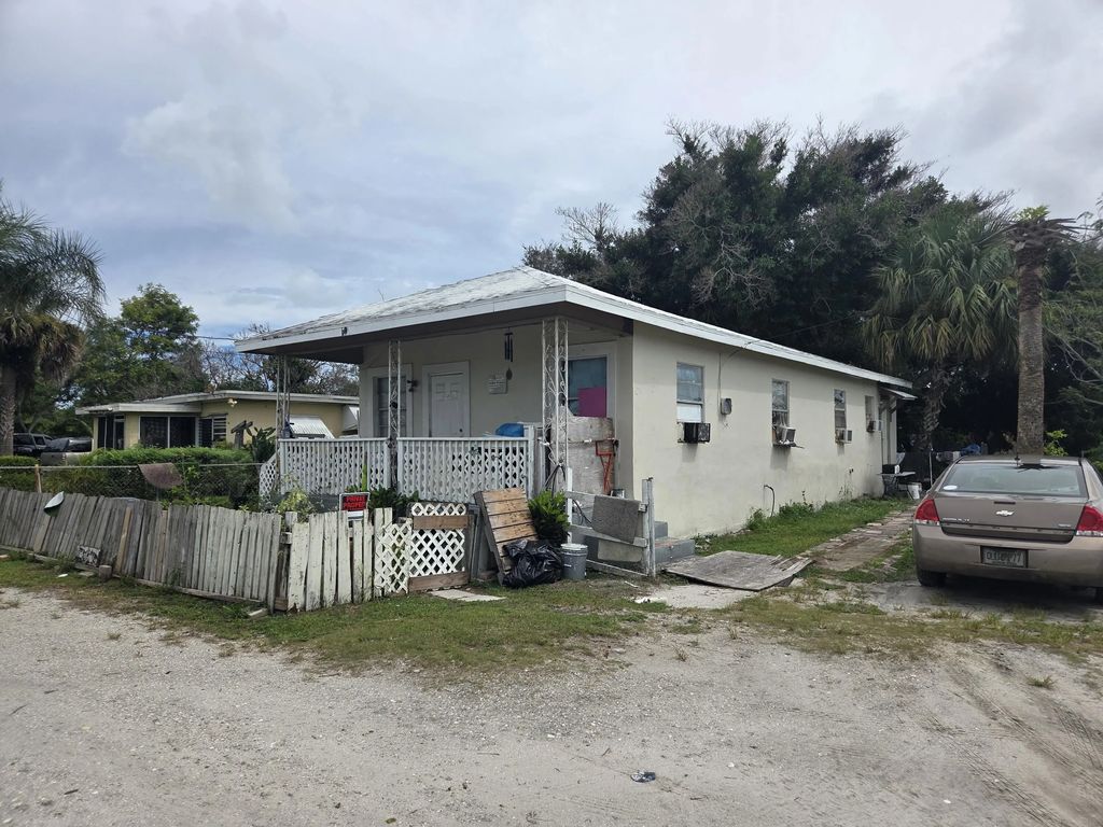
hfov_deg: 73.9
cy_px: 414
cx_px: 552
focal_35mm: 23
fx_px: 733
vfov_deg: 58.9
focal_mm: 5.4
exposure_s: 1/6618
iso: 80
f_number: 1.8
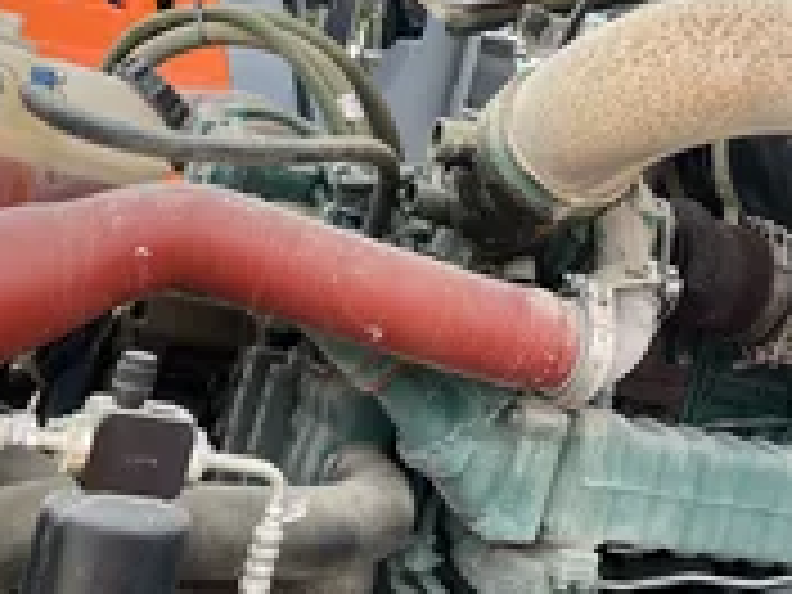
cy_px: 230
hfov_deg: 31.5
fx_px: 1350
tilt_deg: -0.7
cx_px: 680
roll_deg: -14.9
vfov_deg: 24.8
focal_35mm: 59
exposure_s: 1/608
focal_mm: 5.1
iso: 50
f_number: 1.6
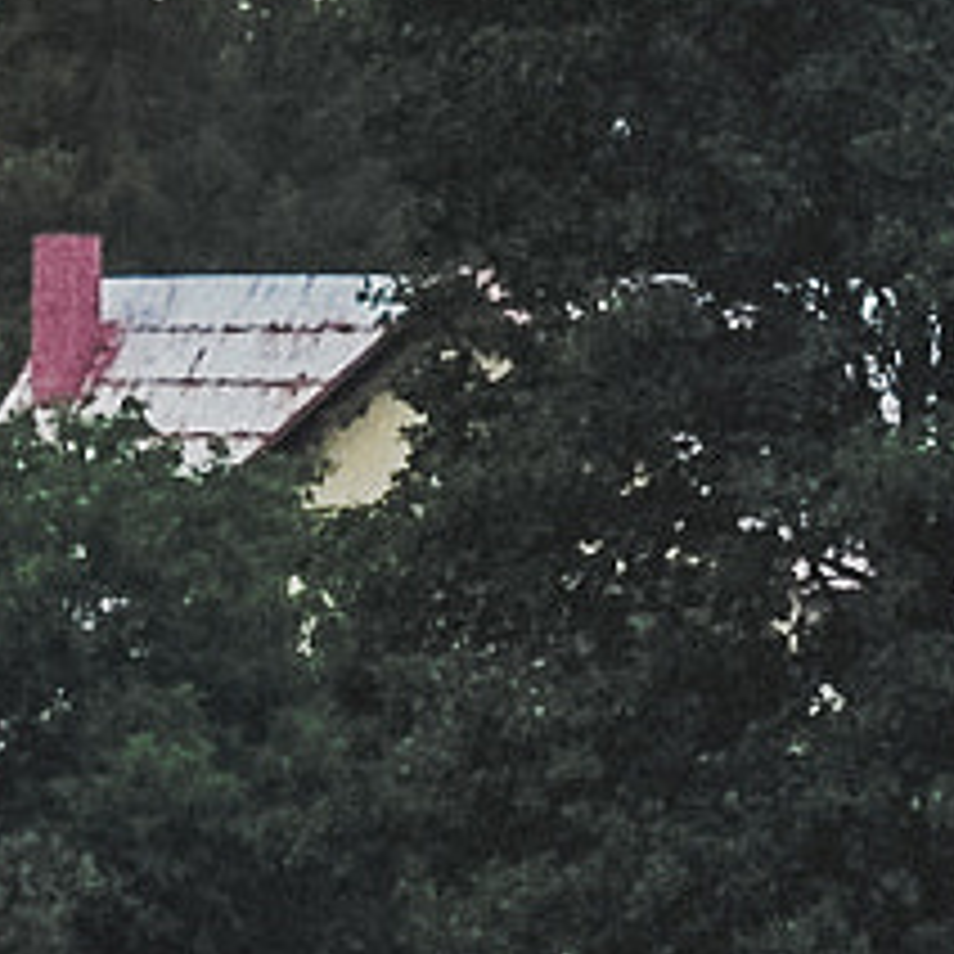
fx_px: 55413
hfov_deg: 1.0
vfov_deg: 1.0
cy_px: -380
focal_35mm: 1777
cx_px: 2488
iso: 220
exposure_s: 1/500
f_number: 5.6
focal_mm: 185
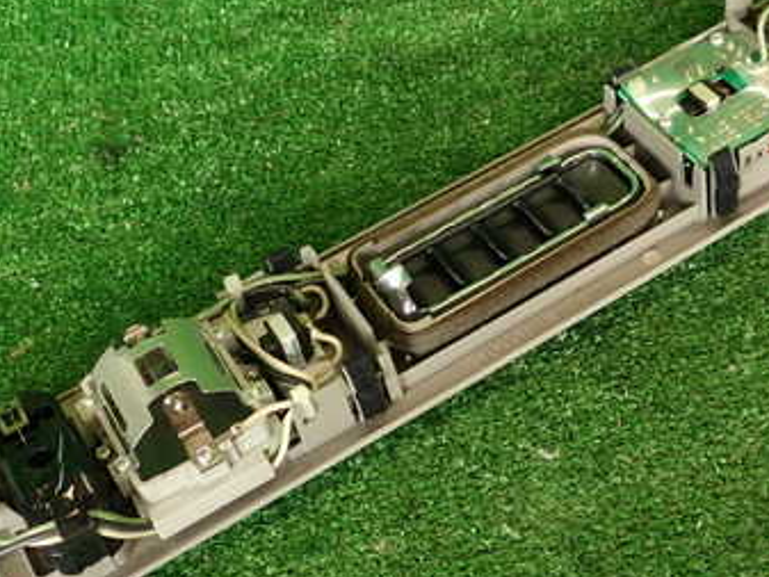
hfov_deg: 33.7
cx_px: 424
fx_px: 1267
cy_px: 301
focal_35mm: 57
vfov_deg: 25.7
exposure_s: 1/50
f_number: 2.4
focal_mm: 5.79
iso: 200
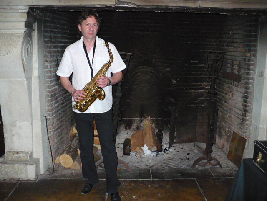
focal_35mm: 37
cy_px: 100
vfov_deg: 38.7
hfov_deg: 50.1
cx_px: 134
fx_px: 285
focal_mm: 6.1
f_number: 2.8
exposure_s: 1/30
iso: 400
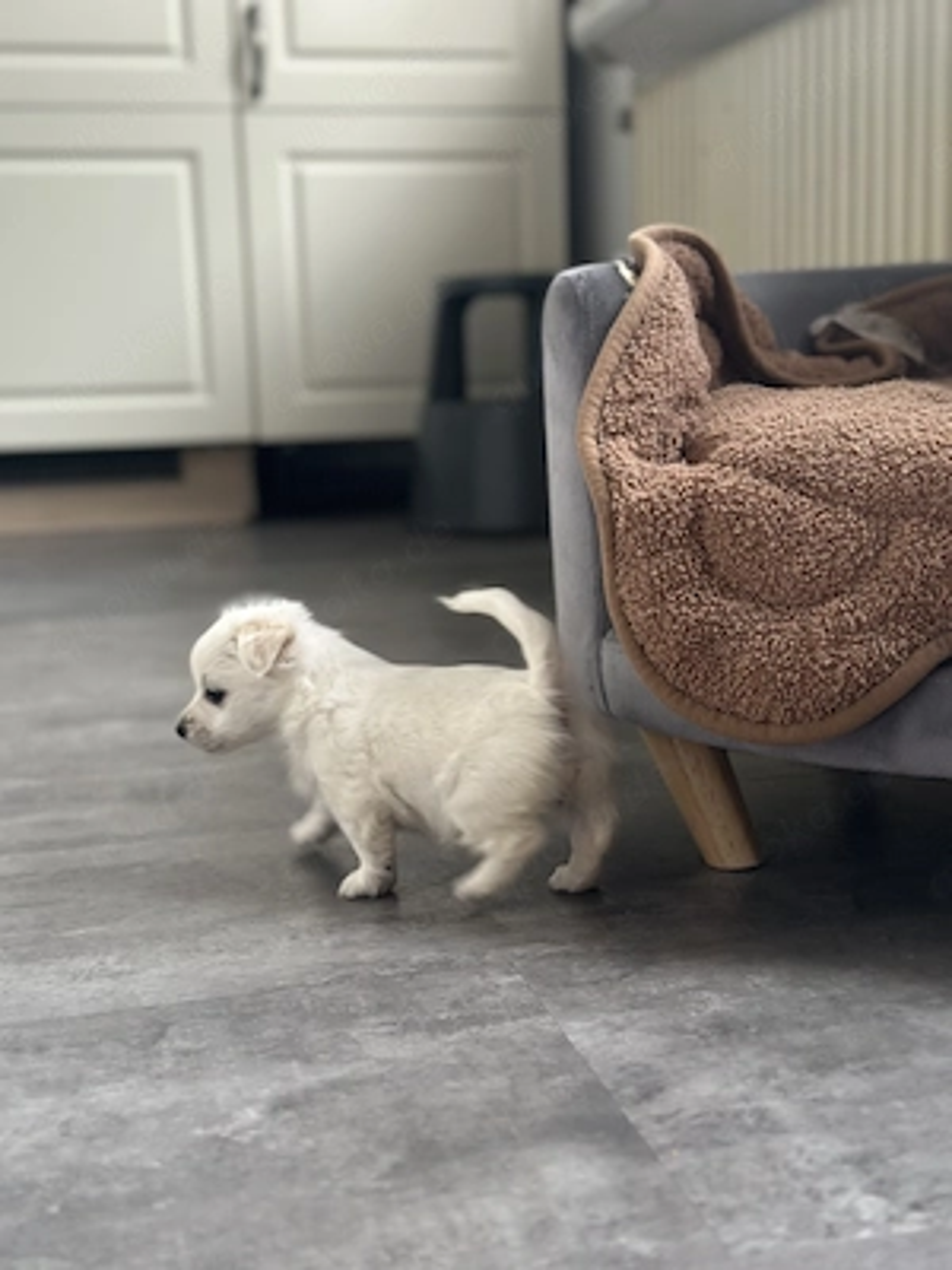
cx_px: 476
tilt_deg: -10.4
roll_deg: +1.8
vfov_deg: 39.7
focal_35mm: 48
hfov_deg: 30.3
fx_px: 1760
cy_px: 635
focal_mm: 6.86
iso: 200
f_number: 1.78
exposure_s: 1/60
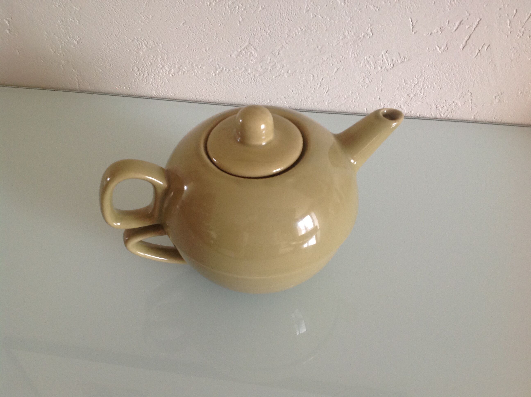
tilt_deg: -45.8
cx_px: 266
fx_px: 536
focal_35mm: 35
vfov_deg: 40.6
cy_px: 198
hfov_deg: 52.7
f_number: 2.4
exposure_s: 1/15
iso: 100
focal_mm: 4.28
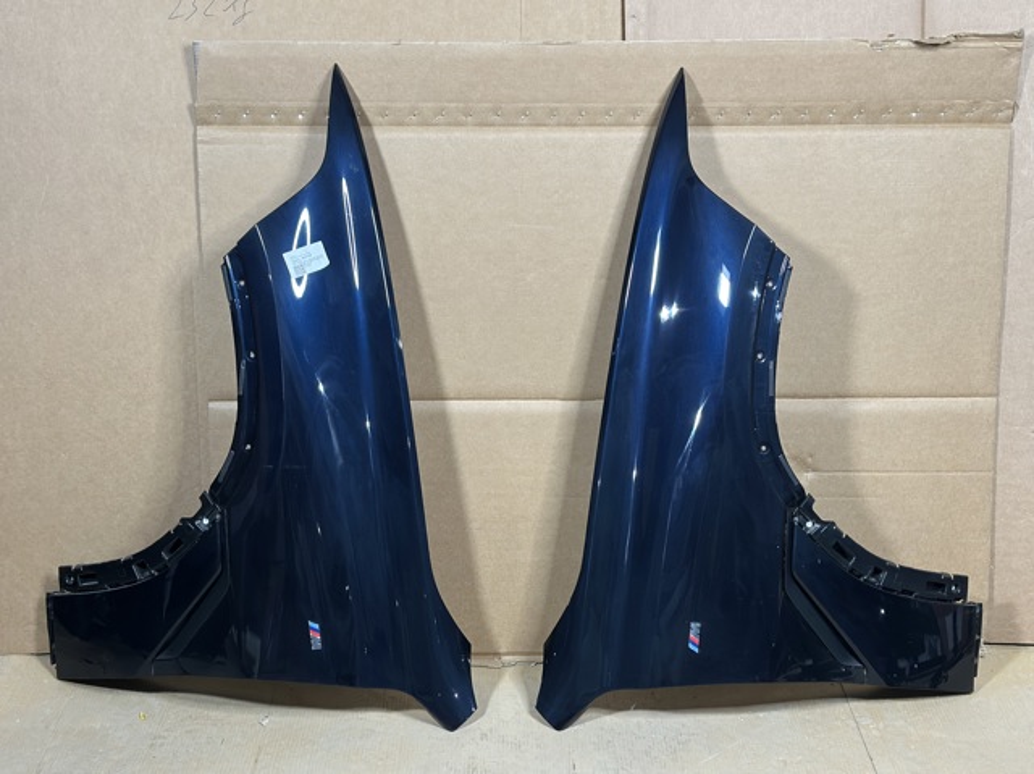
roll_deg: +0.8
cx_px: 517
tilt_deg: -18.8
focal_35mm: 48
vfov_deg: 30.2
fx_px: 1433
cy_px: 387
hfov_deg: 39.7
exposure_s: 1/50
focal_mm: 6.86
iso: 250
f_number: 1.78
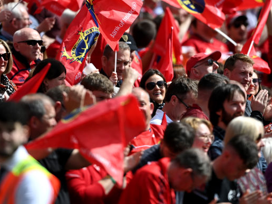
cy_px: 49
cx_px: 152
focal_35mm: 768
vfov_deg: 1.9
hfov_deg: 2.6
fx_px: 6036
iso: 125
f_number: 2.8
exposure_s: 1/2500
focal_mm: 400
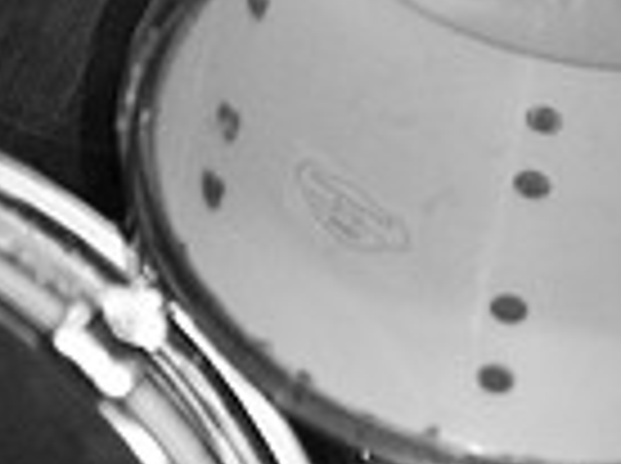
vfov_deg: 4.4
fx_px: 5910
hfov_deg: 6.0
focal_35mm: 330
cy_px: -437
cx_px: 479
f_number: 2.8
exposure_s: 1/40
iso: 800
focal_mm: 70
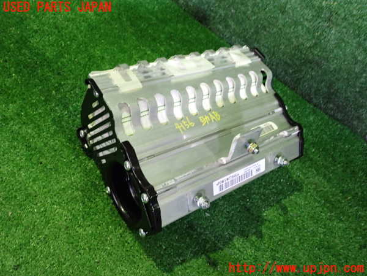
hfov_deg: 60.0
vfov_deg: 46.8
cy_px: 138
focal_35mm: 30
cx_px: 184
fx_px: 318
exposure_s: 1/30
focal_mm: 5.4
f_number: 2.3
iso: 640
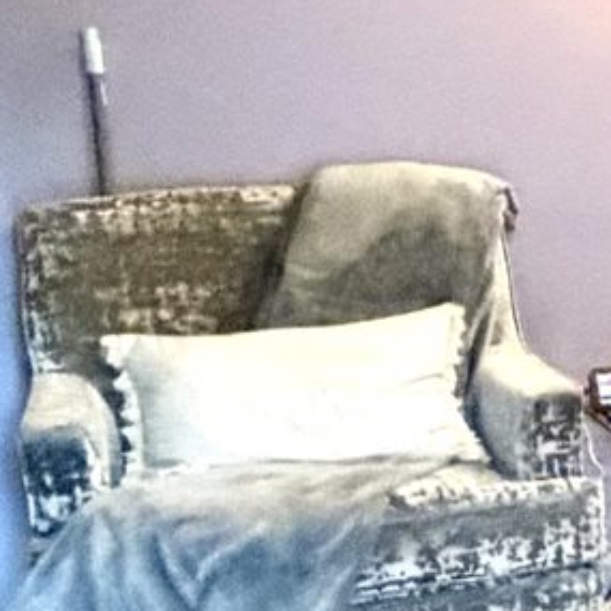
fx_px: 1997
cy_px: 319
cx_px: 1629
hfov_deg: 12.2
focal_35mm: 100
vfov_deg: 17.4
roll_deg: -2.4
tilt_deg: -8.5
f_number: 2.2
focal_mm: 2.22
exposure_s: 1/30
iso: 1600
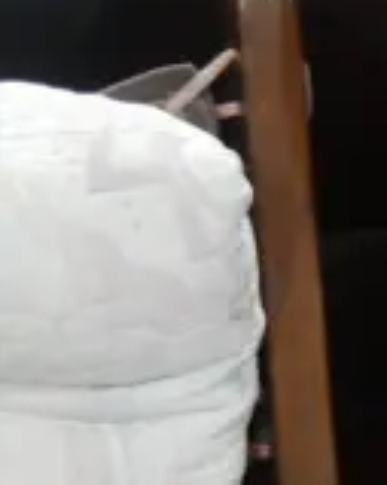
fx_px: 2709
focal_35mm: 189
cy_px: 686
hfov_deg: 6.6
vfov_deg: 10.0
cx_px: 1533
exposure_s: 1/60
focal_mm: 15
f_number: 3.6
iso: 1600
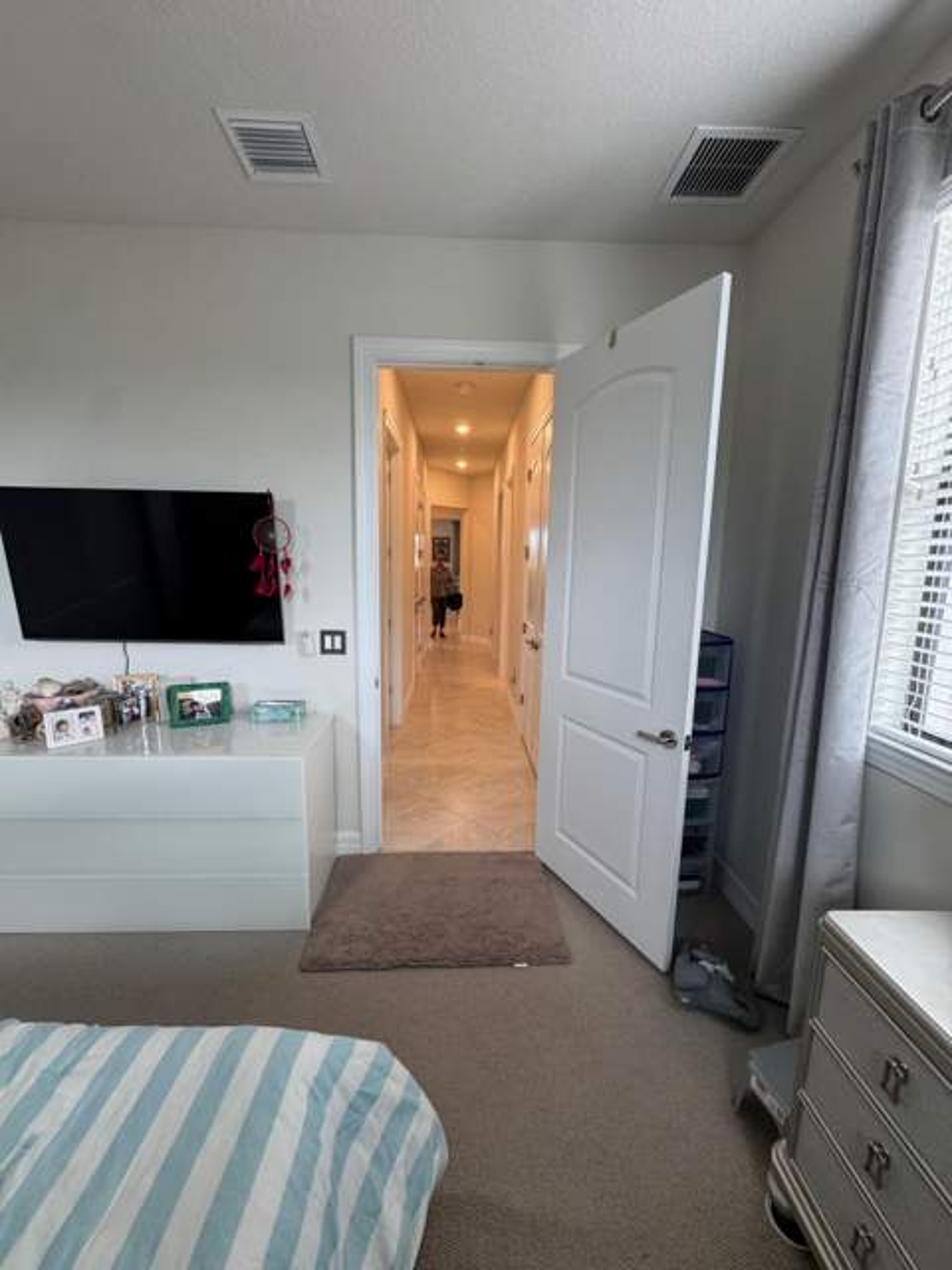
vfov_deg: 102.1
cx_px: 476
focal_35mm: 14
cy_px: 635
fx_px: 513
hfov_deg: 85.7
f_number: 2.2
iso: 160
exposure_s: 1/120
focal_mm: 2.22
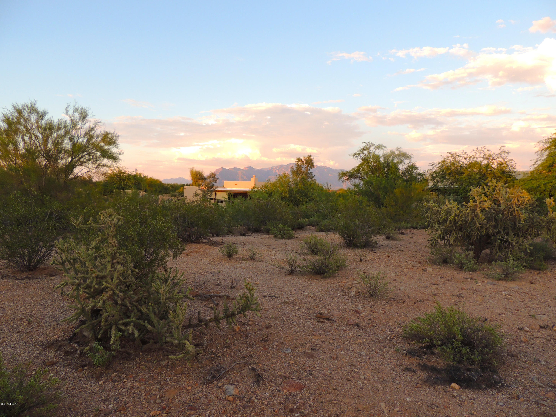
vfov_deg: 56.8
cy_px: 208
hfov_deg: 71.6
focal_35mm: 24
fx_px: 385
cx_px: 278
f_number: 3
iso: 200
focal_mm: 4.3
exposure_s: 1/250
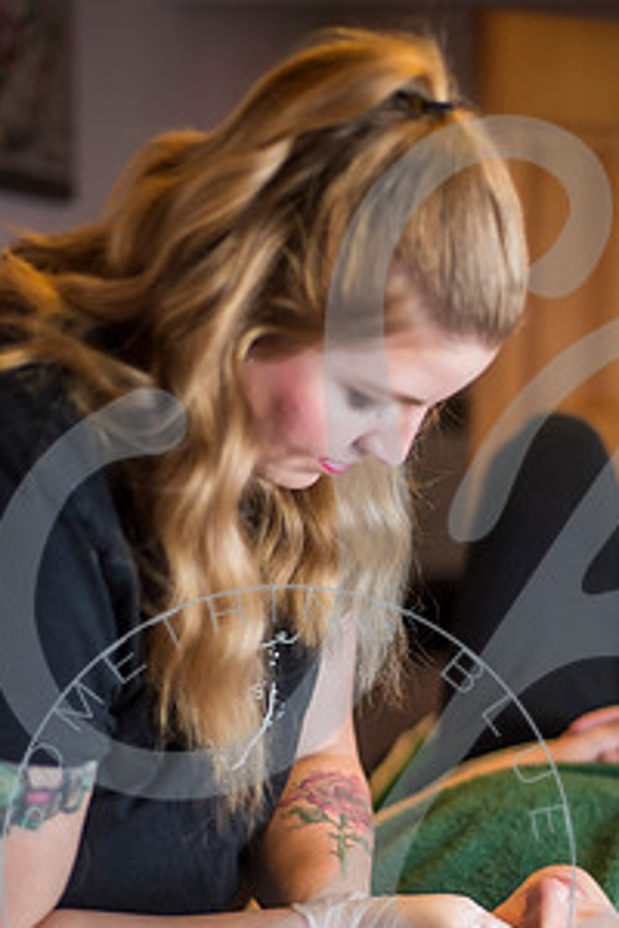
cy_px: 637
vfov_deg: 26.8
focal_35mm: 75
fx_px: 1934
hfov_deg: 18.1
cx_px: 427
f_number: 1.8
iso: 200
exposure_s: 1/125
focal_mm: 50
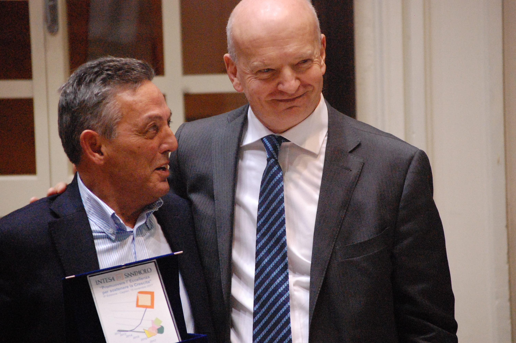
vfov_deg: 6.8
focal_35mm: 202
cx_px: 258
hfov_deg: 10.2
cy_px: 172
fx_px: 2900
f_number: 5
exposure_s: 1/100
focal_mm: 135
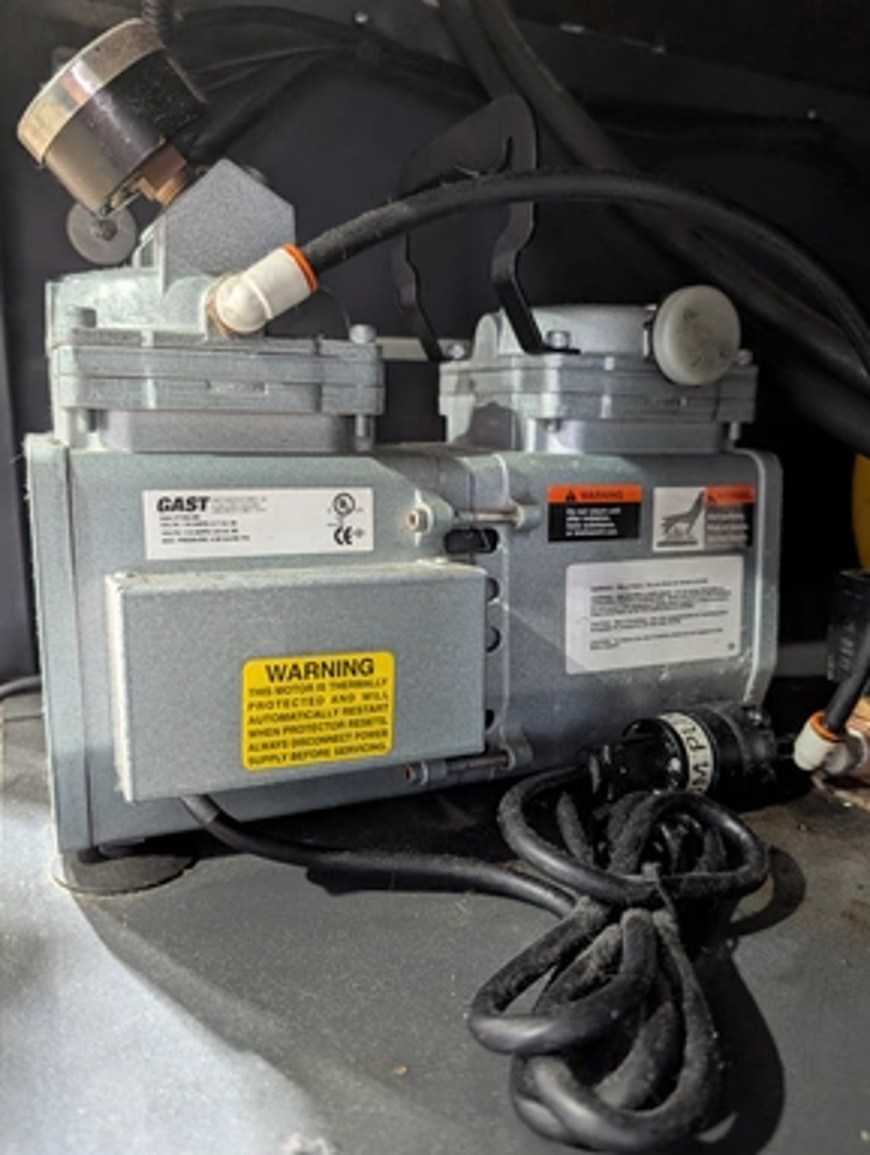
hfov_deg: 55.0
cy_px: 599
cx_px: 438
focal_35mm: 25
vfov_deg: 69.3
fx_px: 836
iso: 155
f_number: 1.68
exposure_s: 1/70.2
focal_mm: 6.9
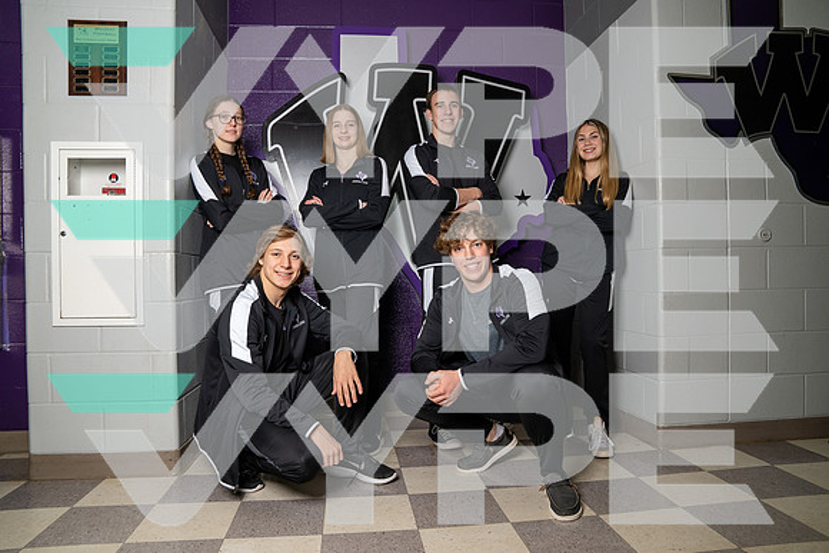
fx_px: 553
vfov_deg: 53.2
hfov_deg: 73.7
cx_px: 414
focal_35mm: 24
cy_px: 276
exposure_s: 1/100
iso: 250
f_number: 7.1
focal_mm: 24
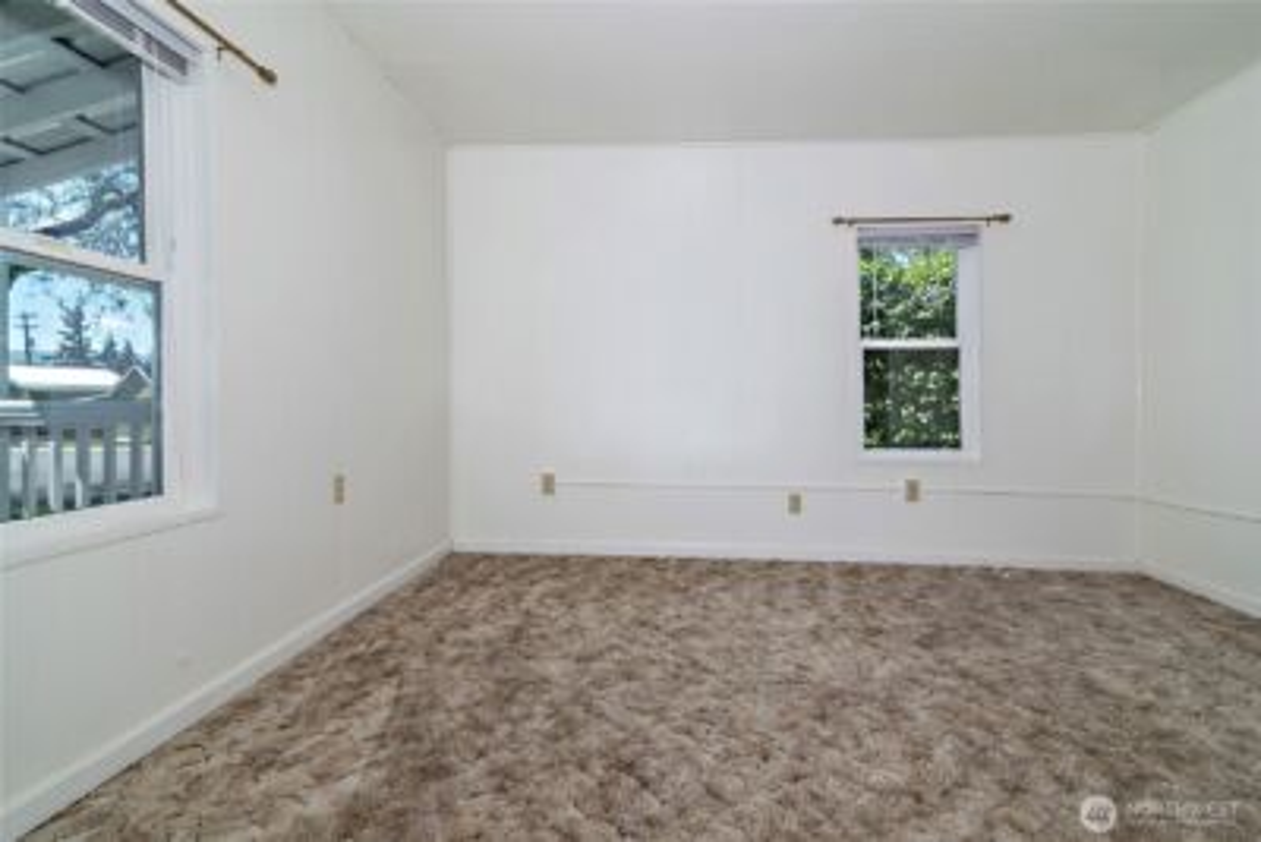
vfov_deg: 73.8
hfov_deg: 96.7
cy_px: 421
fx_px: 561
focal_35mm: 16
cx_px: 630
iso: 200
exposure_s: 1/160
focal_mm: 16
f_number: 8
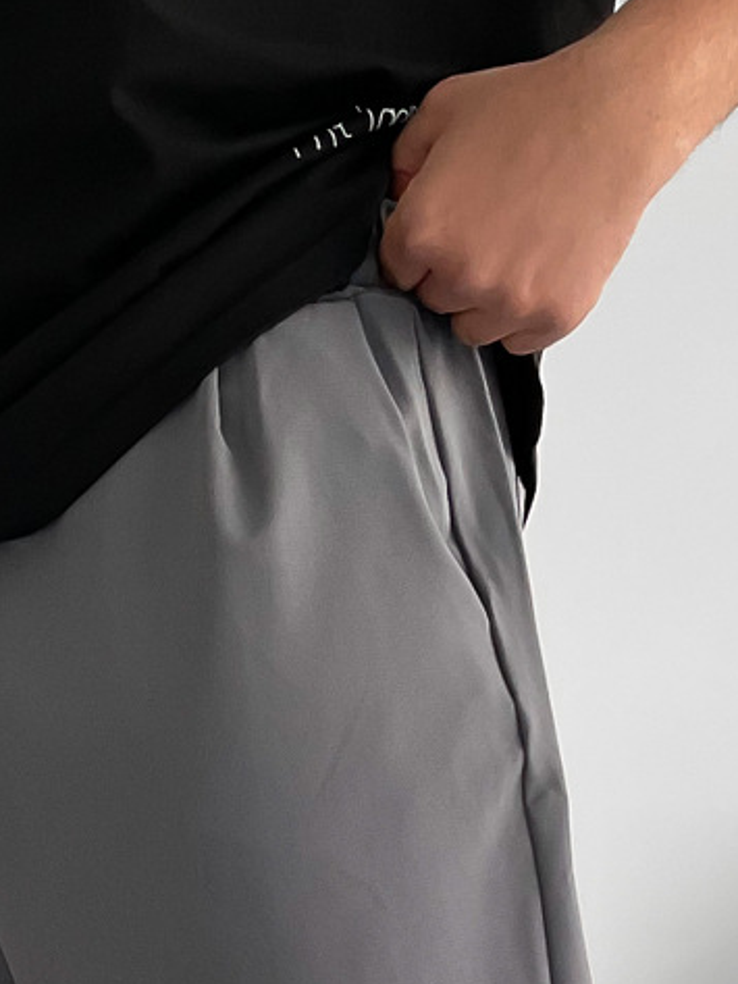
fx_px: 2785
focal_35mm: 98
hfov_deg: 15.1
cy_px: 1377
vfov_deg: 18.3
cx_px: 214
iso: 32
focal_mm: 3
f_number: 1.8
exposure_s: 1/120
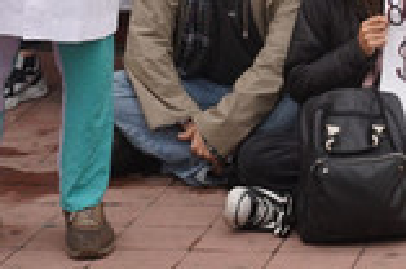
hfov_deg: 10.4
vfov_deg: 6.8
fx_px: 2172
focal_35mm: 193
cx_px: 579
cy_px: -331
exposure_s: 1/800
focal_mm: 42
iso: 500
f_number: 4.5
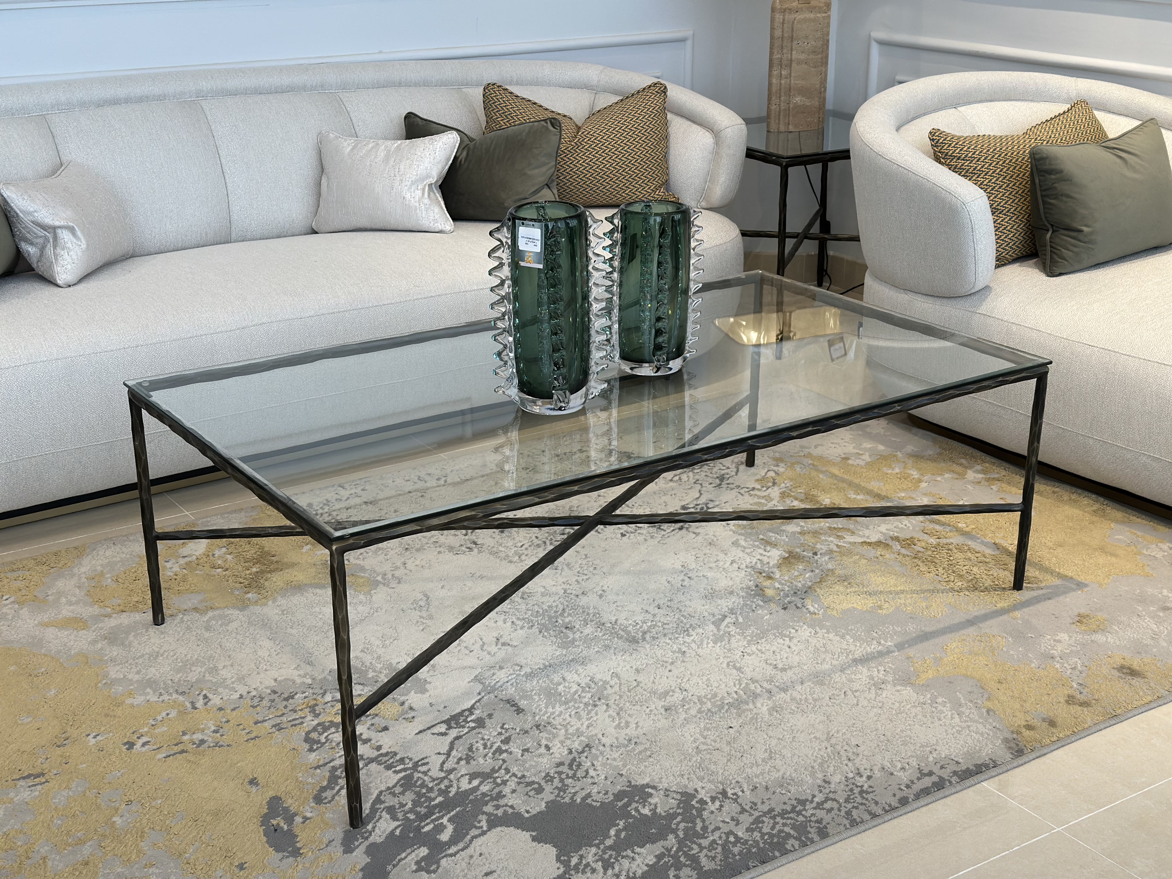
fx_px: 1625
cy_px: 440
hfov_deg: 39.7
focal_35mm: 48
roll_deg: +0.3
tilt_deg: -19.9
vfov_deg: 30.3
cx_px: 586
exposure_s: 1/422
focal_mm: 6.86
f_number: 1.78
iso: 80
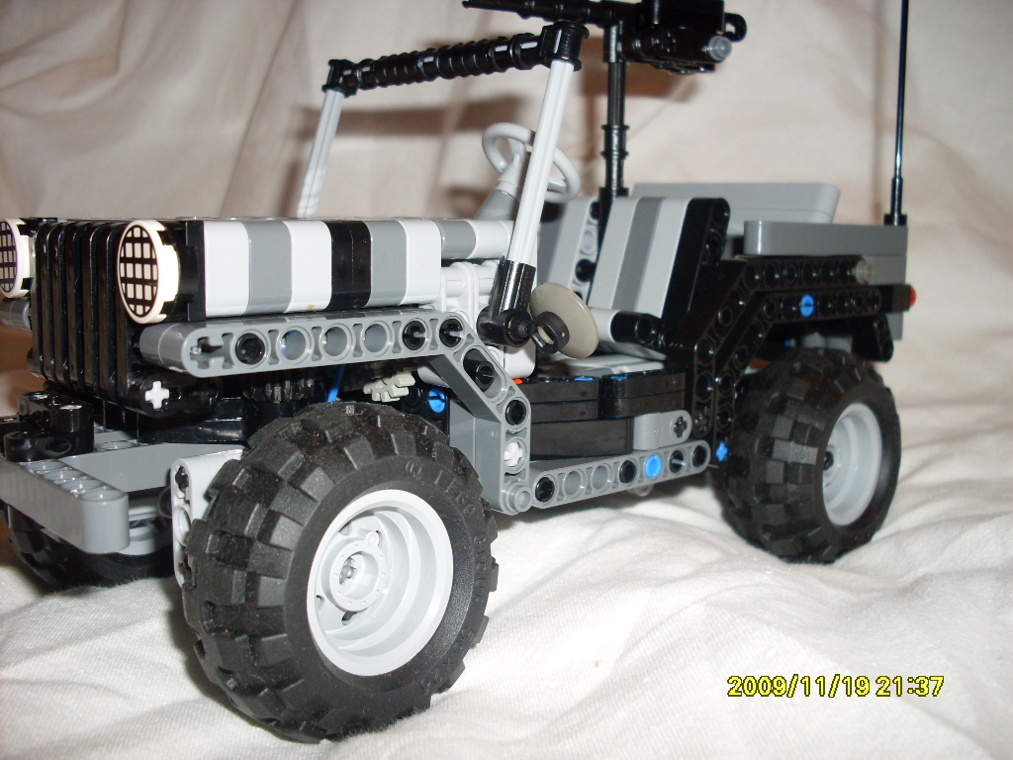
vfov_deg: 37.7
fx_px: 1112
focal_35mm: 38
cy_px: 380
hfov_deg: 49.0
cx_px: 506
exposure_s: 1/45
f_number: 2.8
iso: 100
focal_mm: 6.3
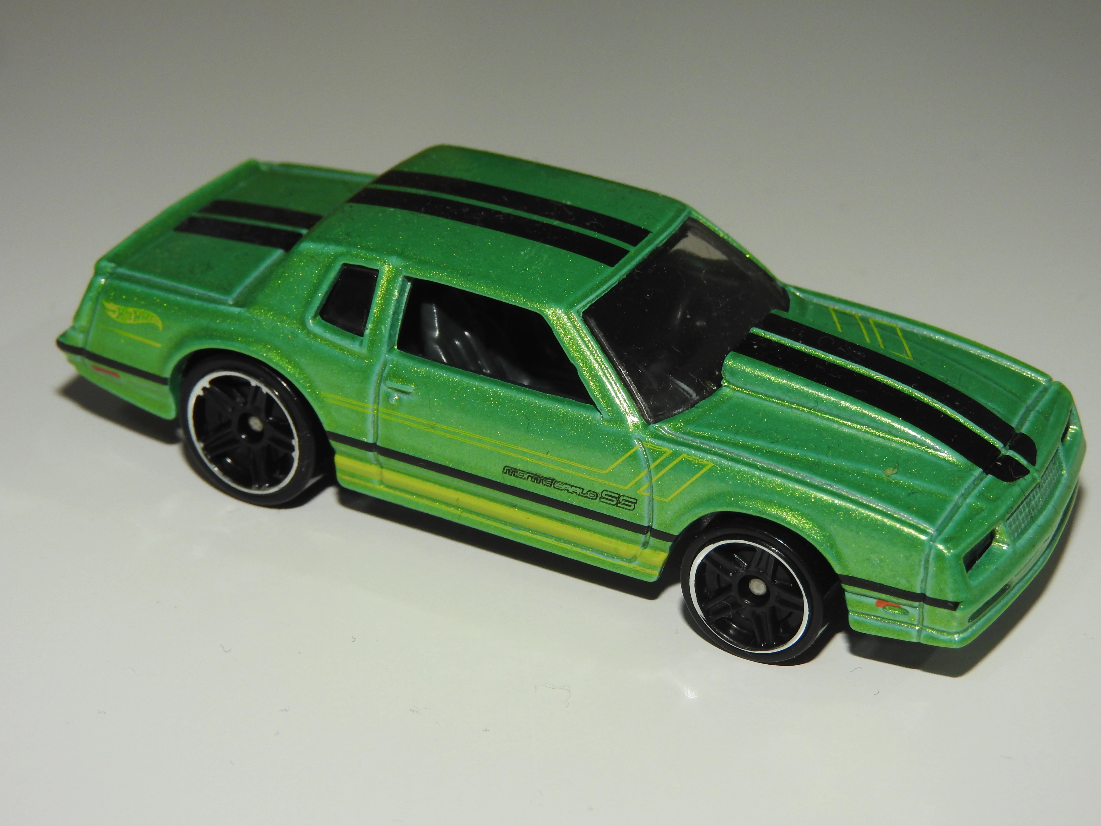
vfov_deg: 17.4
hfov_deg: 23.0
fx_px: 2704
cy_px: 413
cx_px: 550
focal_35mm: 85
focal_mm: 15.2
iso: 200
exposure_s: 1/60
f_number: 5
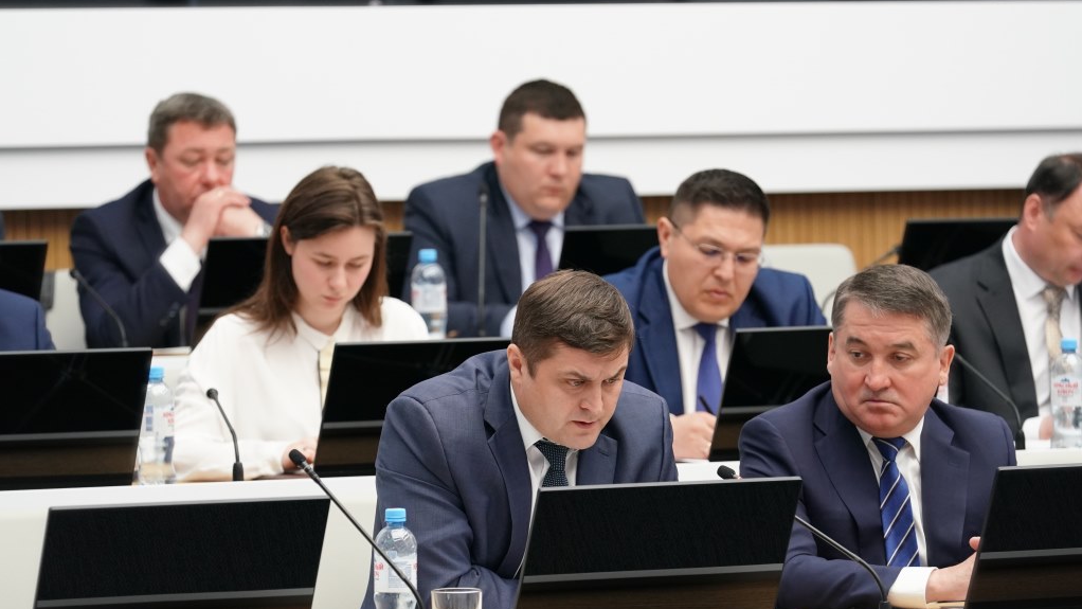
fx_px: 6025
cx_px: 541
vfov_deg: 5.8
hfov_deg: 10.3
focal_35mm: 210
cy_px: 325
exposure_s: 1/200
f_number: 4.5
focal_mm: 200
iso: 2500
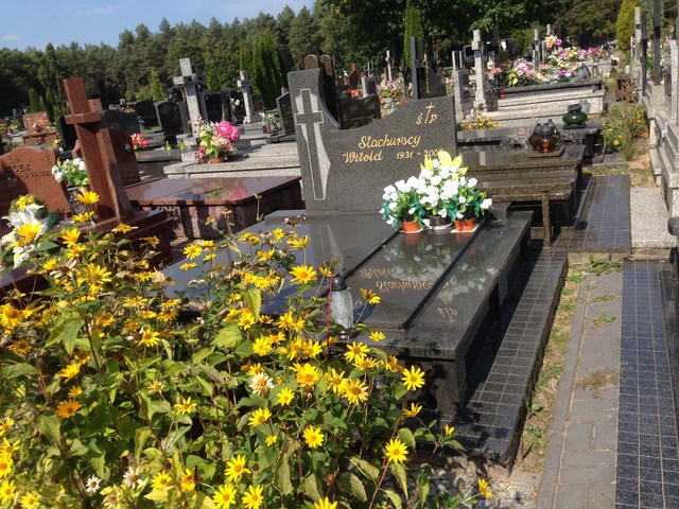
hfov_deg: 55.4
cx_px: 340
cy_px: 254
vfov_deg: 42.9
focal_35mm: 33
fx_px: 647
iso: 50
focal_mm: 4.12
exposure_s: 1/1506
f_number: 2.4
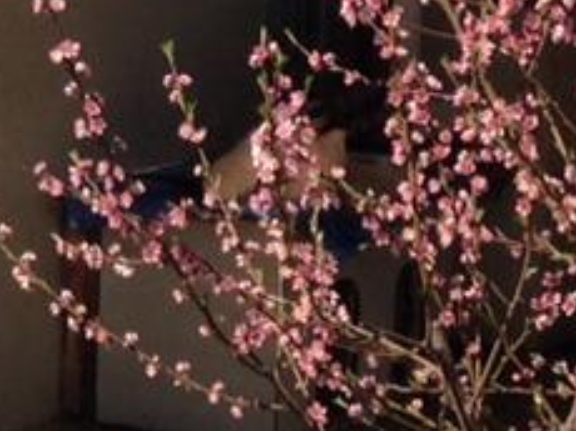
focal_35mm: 195
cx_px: -278
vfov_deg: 7.6
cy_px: 88
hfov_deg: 9.9
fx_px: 3241
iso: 50
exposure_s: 1/1513
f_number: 2.4
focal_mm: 4.28
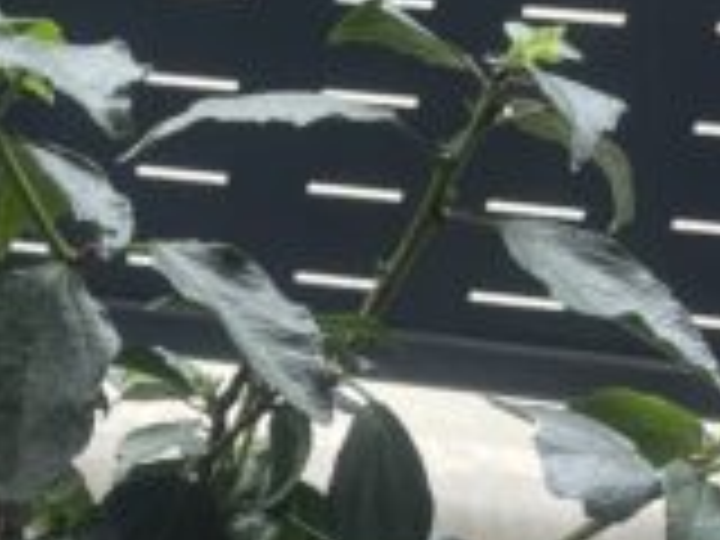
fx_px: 1352
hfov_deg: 27.5
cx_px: -54
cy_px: 626
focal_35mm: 65
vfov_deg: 21.2
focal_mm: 4.2
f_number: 1.6
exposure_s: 1/121
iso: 80
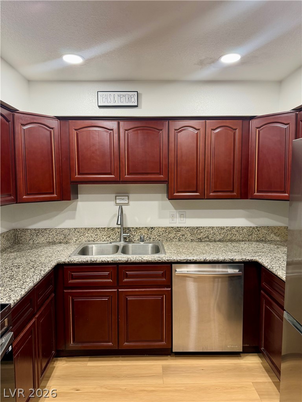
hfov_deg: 56.8
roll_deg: +0.7
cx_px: 151
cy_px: 201
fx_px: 279
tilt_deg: -3.7
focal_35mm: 24
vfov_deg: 71.6
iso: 125
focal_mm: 6.76
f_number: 1.78
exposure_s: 1/60
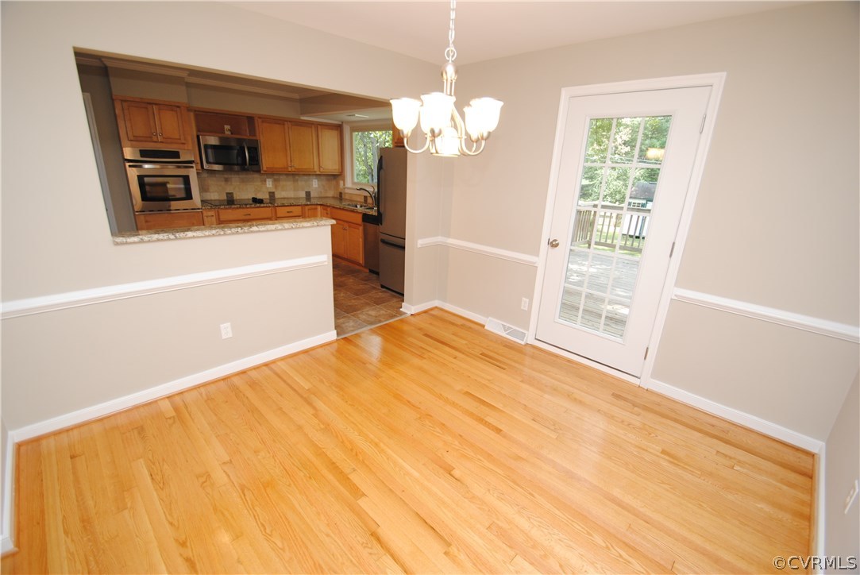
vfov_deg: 77.4
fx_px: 359
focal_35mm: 15
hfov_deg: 100.3
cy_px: 288
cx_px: 430
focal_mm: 10
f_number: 4
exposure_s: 1/60
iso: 200
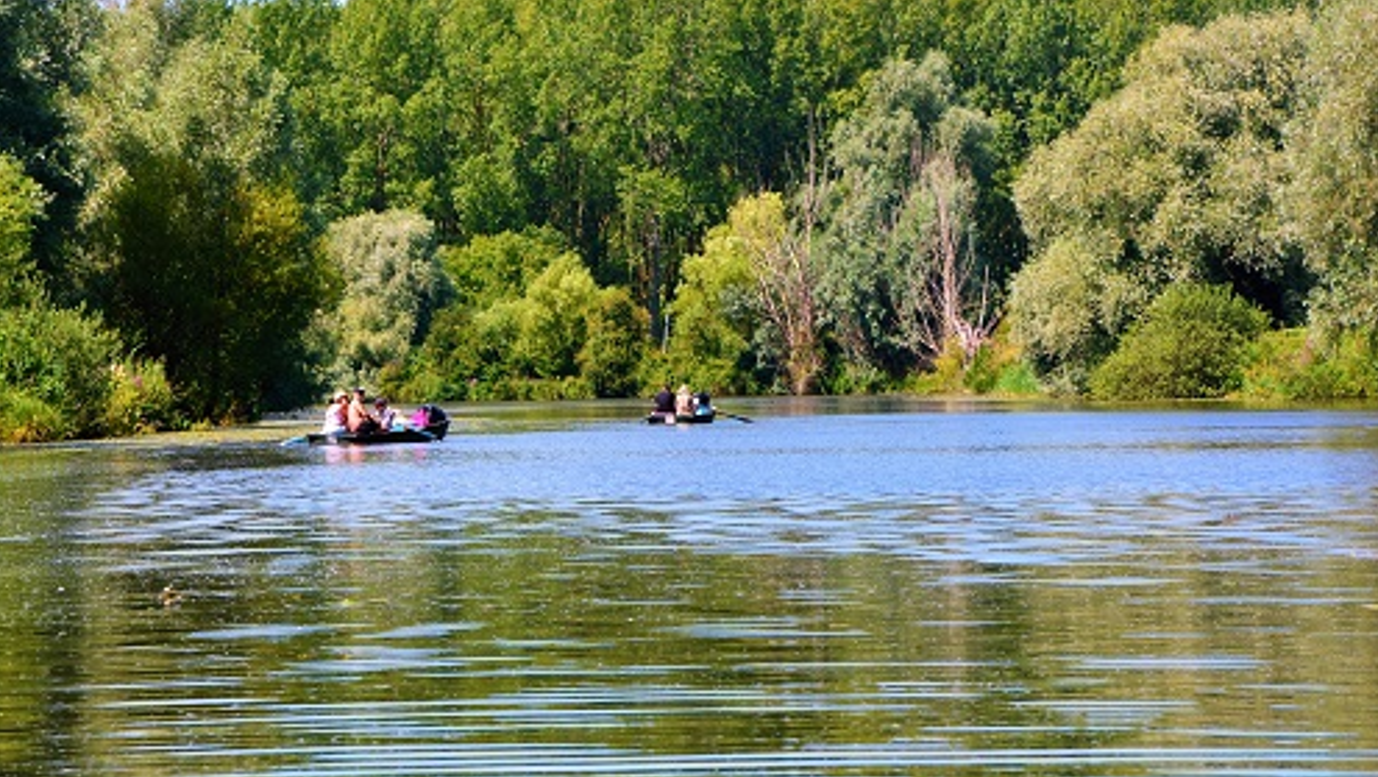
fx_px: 6088
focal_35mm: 167
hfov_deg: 12.9
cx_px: 688
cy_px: 322
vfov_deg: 7.3
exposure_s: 1/125
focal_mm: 105
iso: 140
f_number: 11
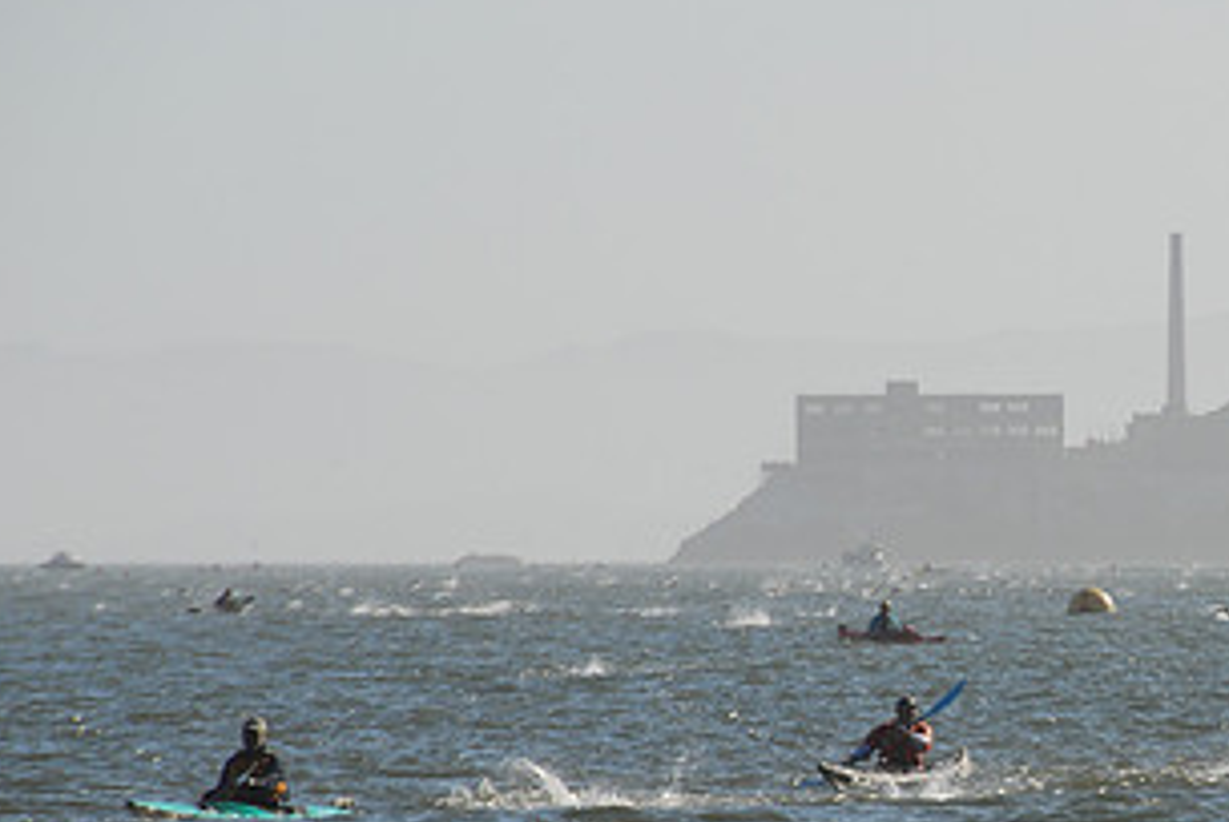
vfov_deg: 2.4
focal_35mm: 571
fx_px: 19511
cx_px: 1072
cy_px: 661
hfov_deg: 3.6
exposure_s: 1/250
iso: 200
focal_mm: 200
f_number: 8
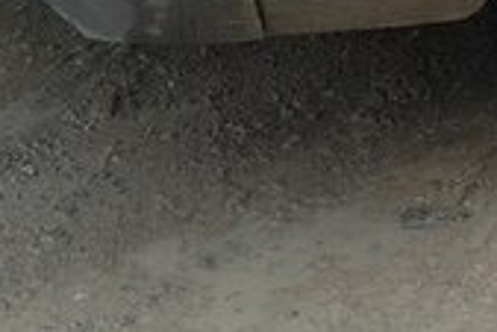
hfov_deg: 14.5
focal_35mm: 126
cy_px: -231
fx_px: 1741
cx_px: 870
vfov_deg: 10.4
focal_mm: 3.3
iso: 50
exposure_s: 1/100
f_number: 2.2
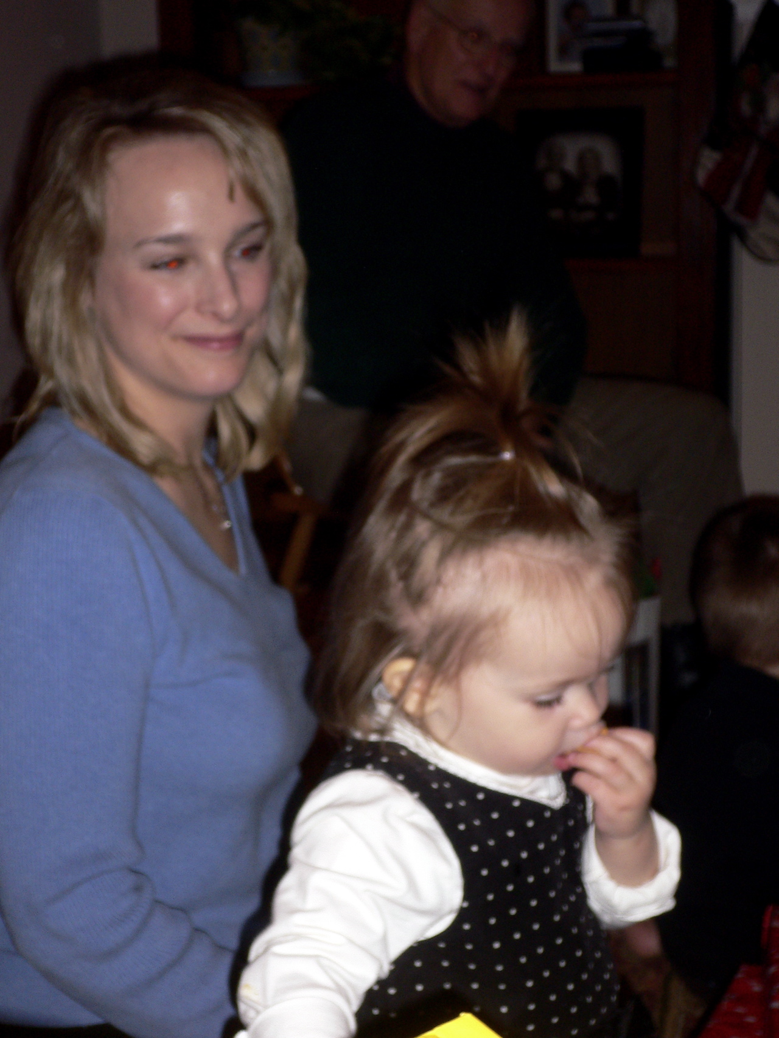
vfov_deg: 31.7
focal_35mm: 61
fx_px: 1830
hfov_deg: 24.0
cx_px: 390
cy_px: 519
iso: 150
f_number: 3.8
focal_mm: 10.1
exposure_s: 1/60
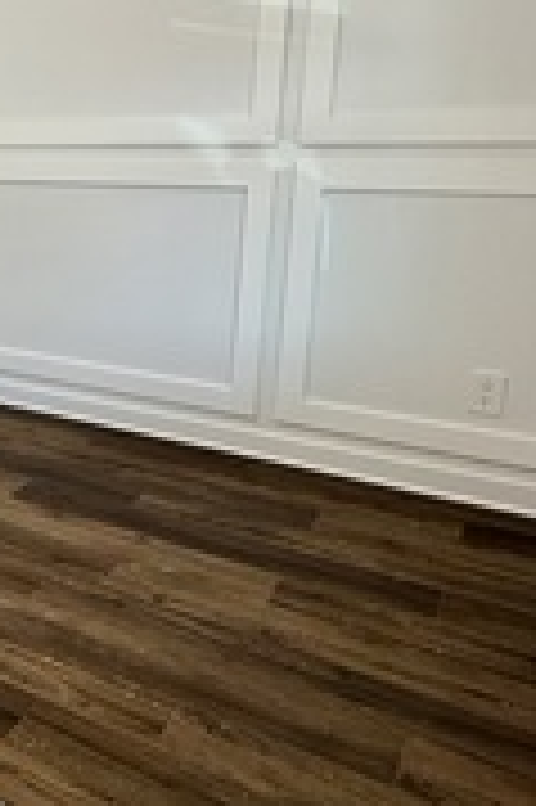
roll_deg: +0.9
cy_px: 306
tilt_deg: -11.6
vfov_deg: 49.2
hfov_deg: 28.0
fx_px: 873
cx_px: -167
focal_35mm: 39
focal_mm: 2.22
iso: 160
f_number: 2.2
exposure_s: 1/120
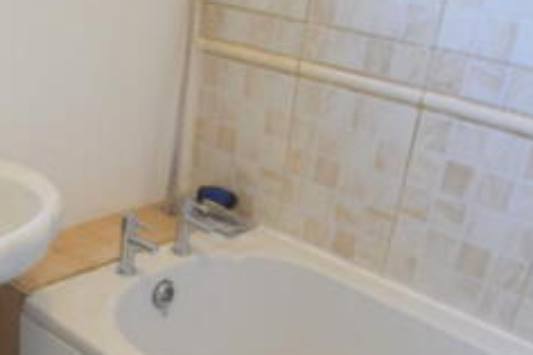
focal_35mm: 50
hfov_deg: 38.6
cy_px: 390
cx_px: 137
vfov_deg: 25.1
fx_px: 740
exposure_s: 1/60
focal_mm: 12
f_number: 4
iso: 800
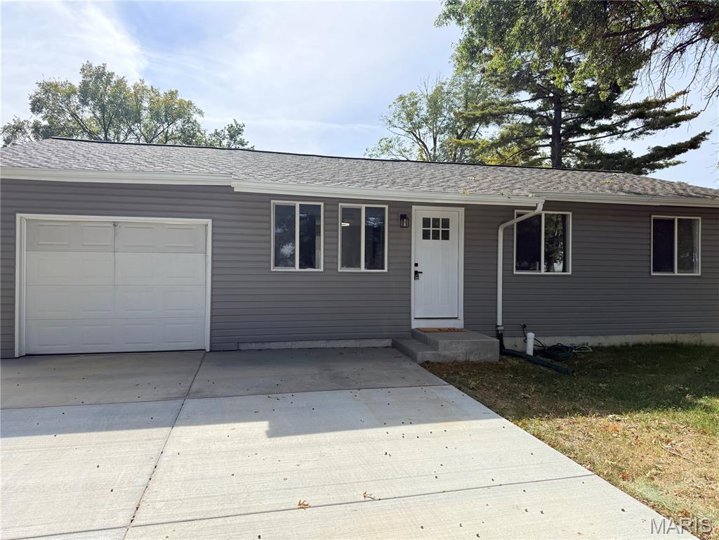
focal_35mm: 24
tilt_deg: +0.9
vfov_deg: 56.8
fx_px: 498
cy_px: 270
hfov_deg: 71.6
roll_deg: -1.4
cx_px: 360
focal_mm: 6.76
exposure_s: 1/3759
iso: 100
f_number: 1.78
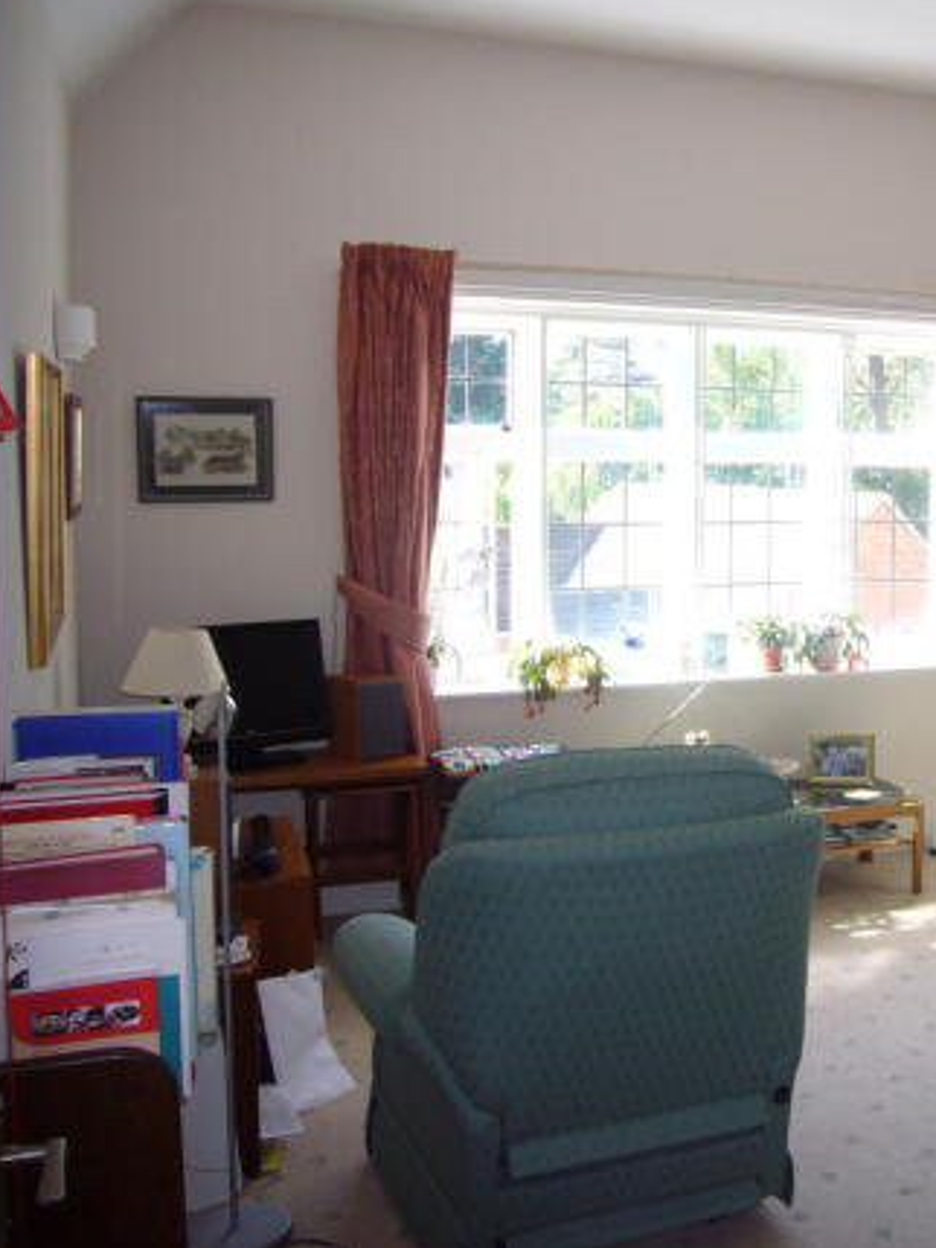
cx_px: 812
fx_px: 1369
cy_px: 621
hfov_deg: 35.8
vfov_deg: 49.0
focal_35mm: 38
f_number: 2.8
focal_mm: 4.6
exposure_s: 1/80
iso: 80
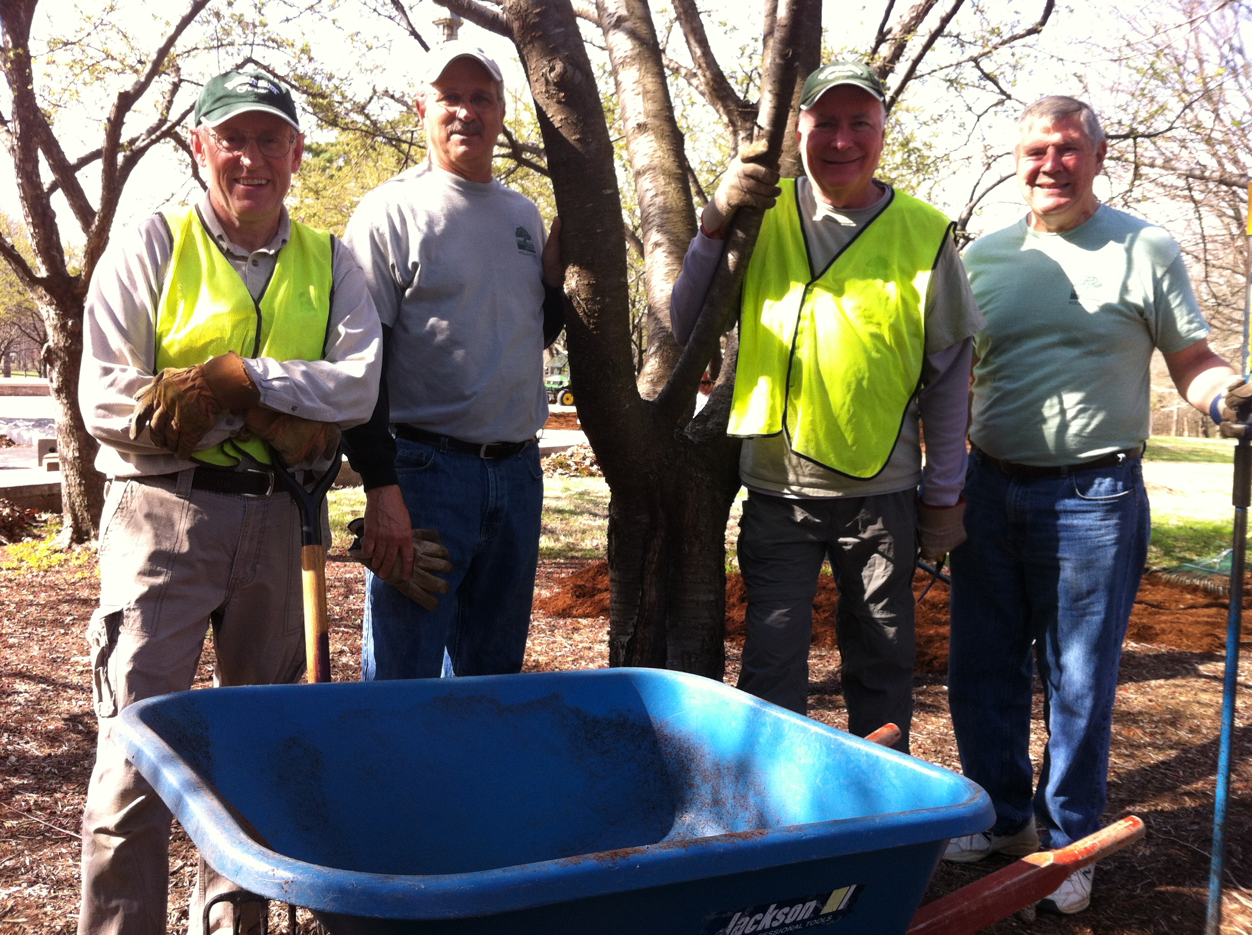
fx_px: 1264
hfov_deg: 52.7
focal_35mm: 35
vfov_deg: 40.6
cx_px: 626
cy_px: 468
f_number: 2.8
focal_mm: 3.85
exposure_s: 1/253
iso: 80
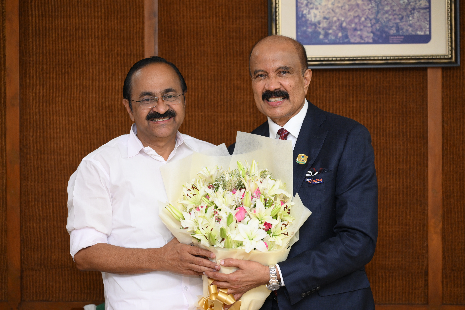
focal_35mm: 92
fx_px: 1188
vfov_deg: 14.9
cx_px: 232
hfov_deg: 22.1
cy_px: 155
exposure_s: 1/200
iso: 2000
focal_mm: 92
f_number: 4
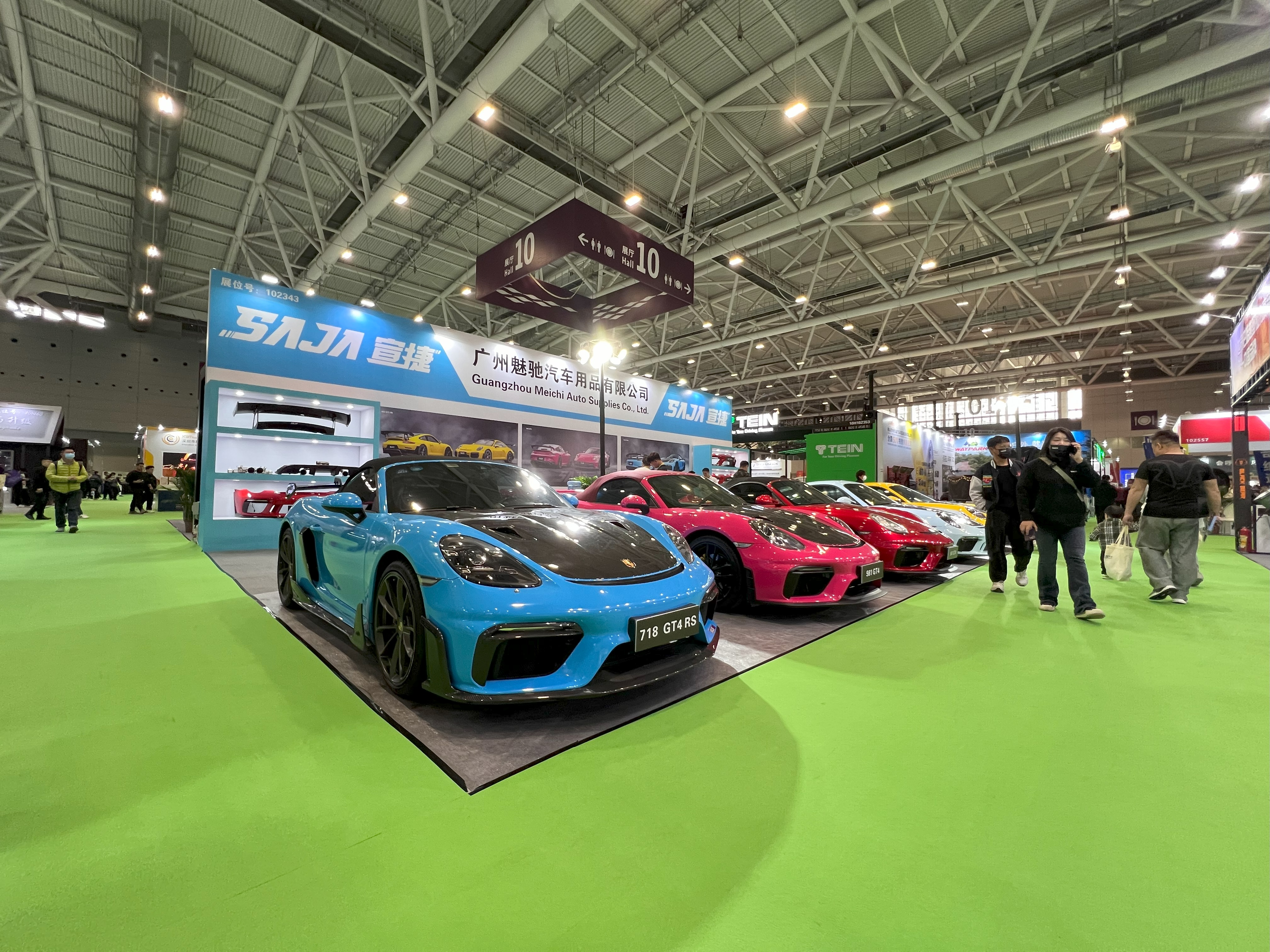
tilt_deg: +2.3
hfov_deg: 106.2
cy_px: 476
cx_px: 635
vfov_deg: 89.9
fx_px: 477
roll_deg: -1.6
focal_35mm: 13
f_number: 1.8
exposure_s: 1/100
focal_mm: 1.57
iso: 200
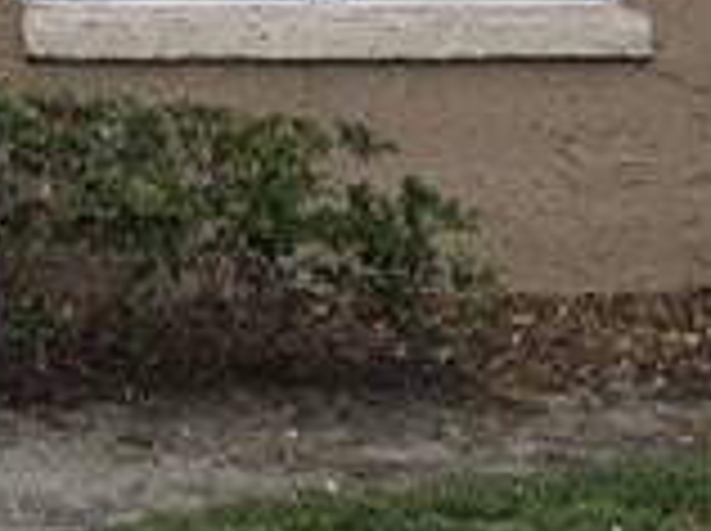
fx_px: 3015
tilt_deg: +9.2
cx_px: -423
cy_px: -662
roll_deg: +0.4
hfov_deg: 12.6
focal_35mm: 147
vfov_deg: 9.2
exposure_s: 1/827
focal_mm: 4.15
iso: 25
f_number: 2.2
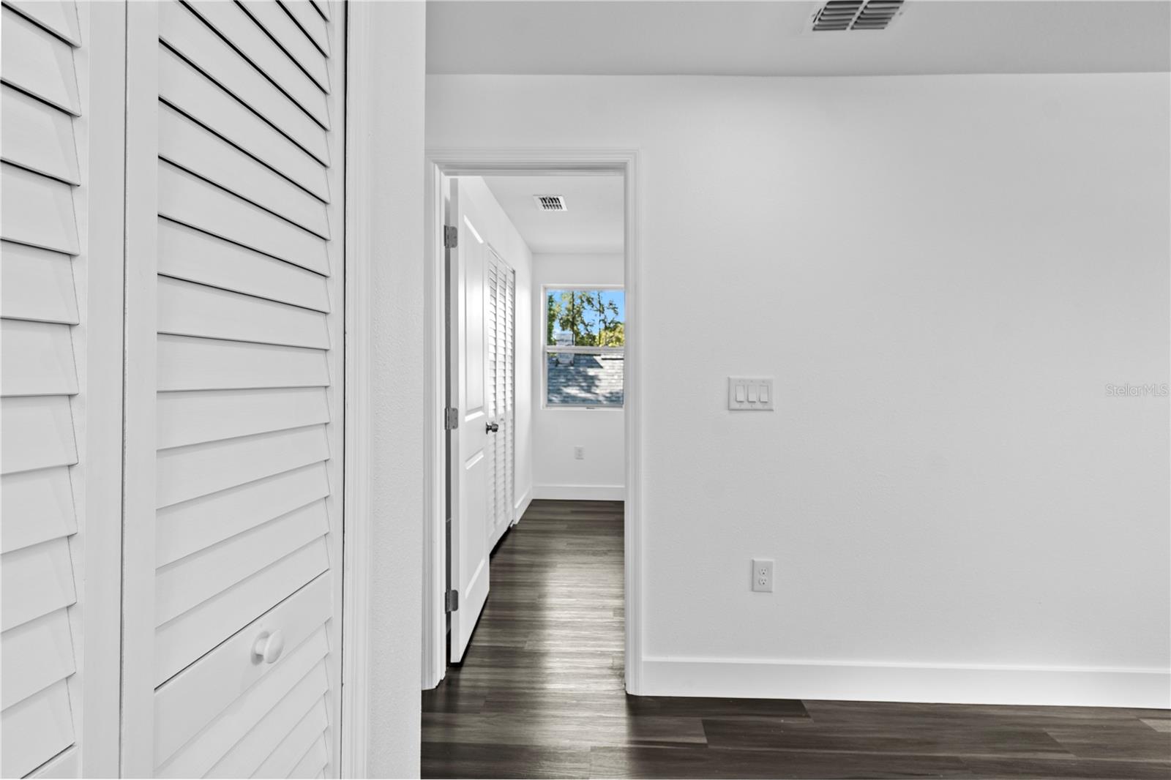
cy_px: 390
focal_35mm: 15
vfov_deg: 77.3
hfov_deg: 100.4
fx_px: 488
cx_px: 586
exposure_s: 1/3
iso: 100
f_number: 7.1
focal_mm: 10
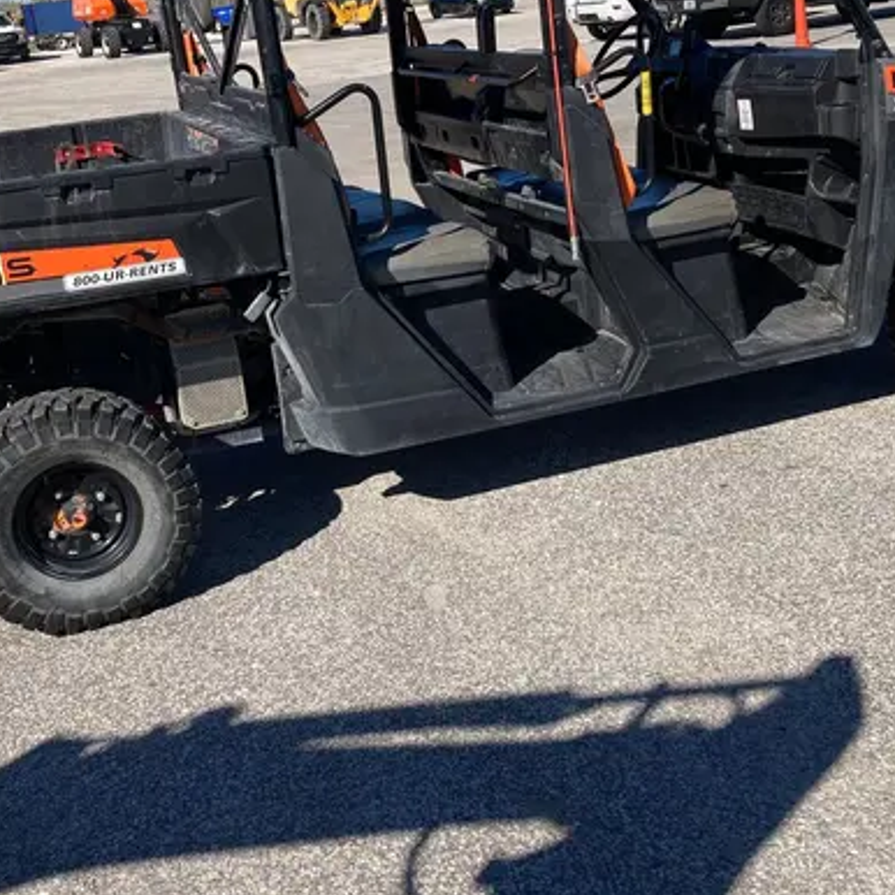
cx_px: 431
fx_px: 1375
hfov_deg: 36.1
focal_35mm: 47
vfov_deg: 36.0
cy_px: 388
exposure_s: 1/2024
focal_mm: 3.99
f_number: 1.8
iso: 20
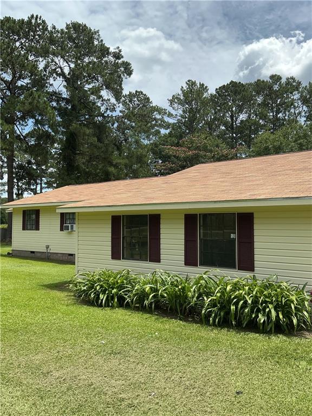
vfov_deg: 61.7
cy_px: 208
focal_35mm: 29
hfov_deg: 48.2
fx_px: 349
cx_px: 156
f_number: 1.8
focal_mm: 3
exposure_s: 1/1377
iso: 25
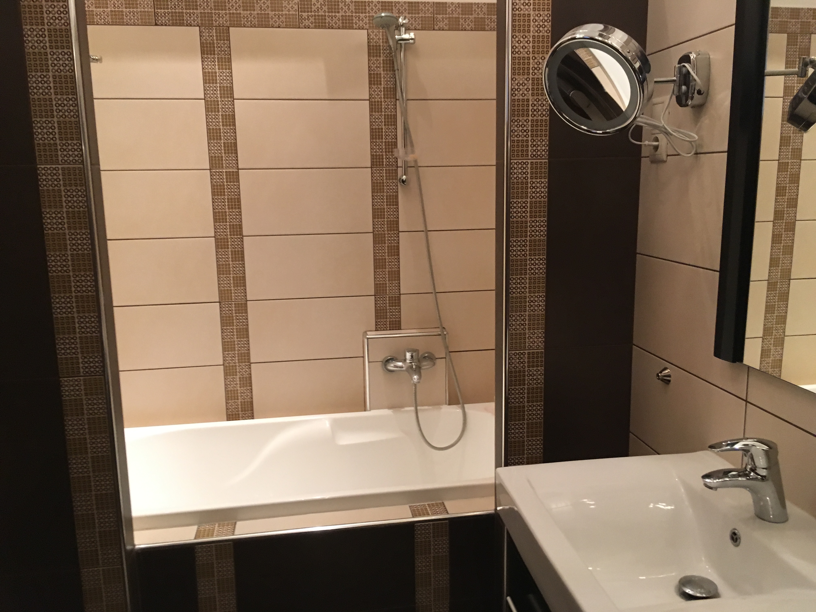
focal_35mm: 29
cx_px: 408
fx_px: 684
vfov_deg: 48.2
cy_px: 306
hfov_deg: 61.7
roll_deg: +0.1
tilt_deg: -9.8
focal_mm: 4.15
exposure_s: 1/20
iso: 200
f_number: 2.2
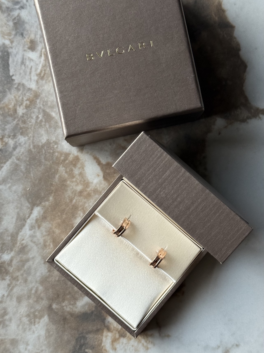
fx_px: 488
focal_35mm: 48
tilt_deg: -87.2
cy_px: 176
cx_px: 132
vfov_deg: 39.7
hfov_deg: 30.3
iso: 160
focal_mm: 6.76
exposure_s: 1/60
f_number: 1.78
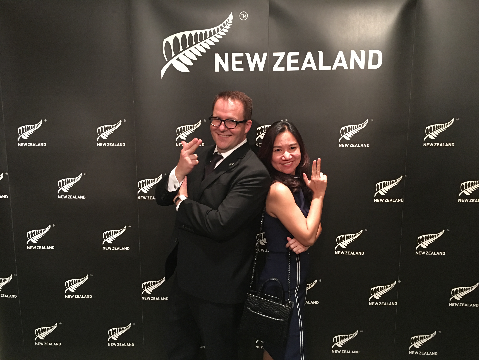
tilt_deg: -9.6
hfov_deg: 61.7
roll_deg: -0.4
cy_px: 180
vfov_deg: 48.2
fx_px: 401
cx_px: 240
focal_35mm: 29
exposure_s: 1/8
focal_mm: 4.15
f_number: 2.2
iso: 125
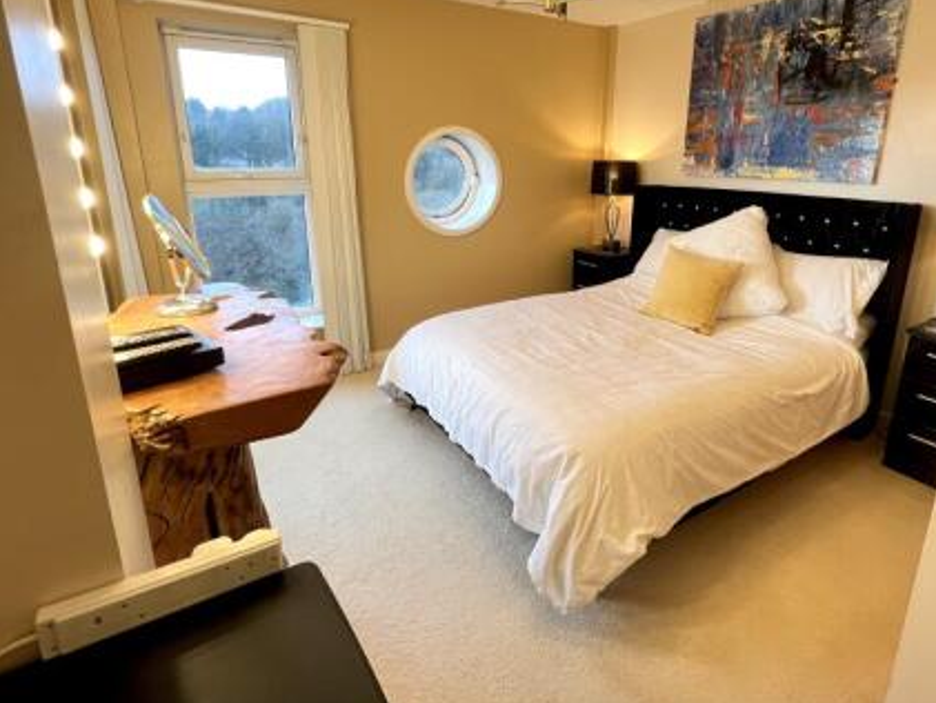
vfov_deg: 71.1
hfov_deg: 87.6
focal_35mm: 18
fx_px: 487
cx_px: 504
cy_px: 290
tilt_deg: -15.4
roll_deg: +0.1
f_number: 1.8
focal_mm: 1.57
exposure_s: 1/50
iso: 160
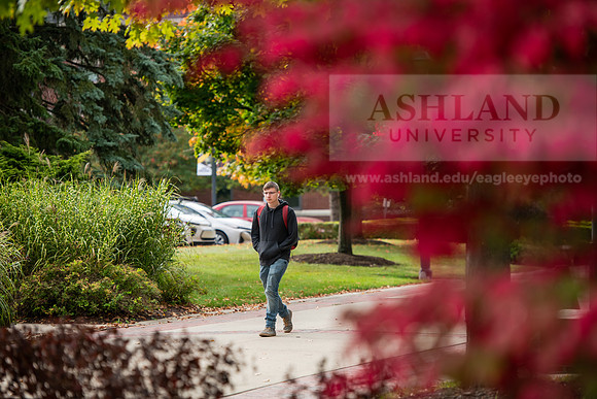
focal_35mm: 150
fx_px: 2488
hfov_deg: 13.7
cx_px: 298
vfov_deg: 9.2
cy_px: 200
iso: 200
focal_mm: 150
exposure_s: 1/400
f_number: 3.2
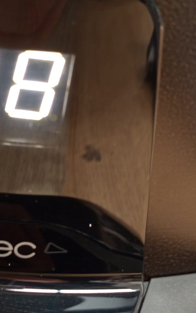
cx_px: -7
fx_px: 590
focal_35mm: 69
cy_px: 211
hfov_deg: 18.3
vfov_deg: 29.6
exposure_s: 1/33.3
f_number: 1.7
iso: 445
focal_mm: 5.24
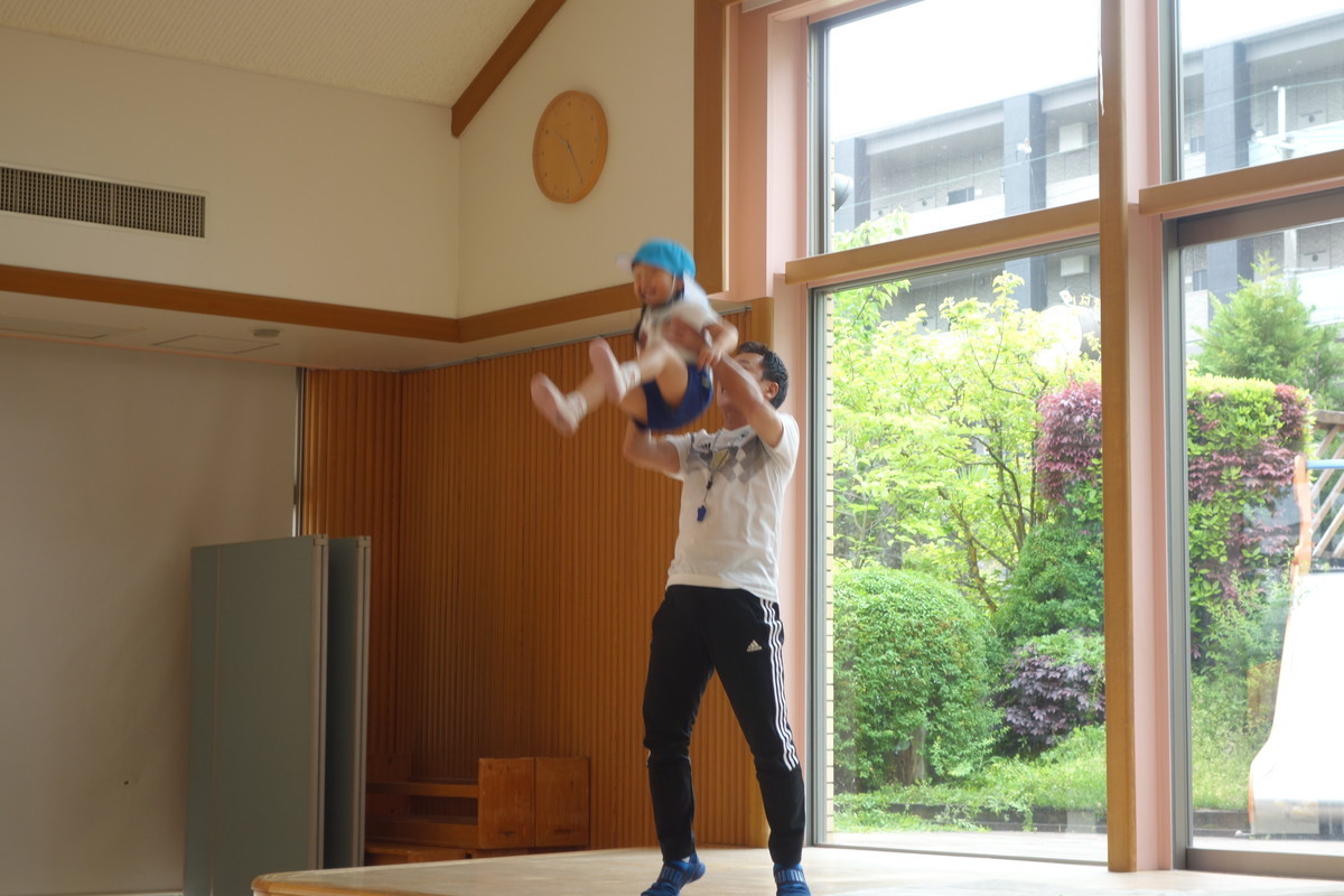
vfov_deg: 19.2
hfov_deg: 28.5
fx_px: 2650
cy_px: 448
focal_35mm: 71
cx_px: 672
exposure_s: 1/80
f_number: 4
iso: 160
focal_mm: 26.26
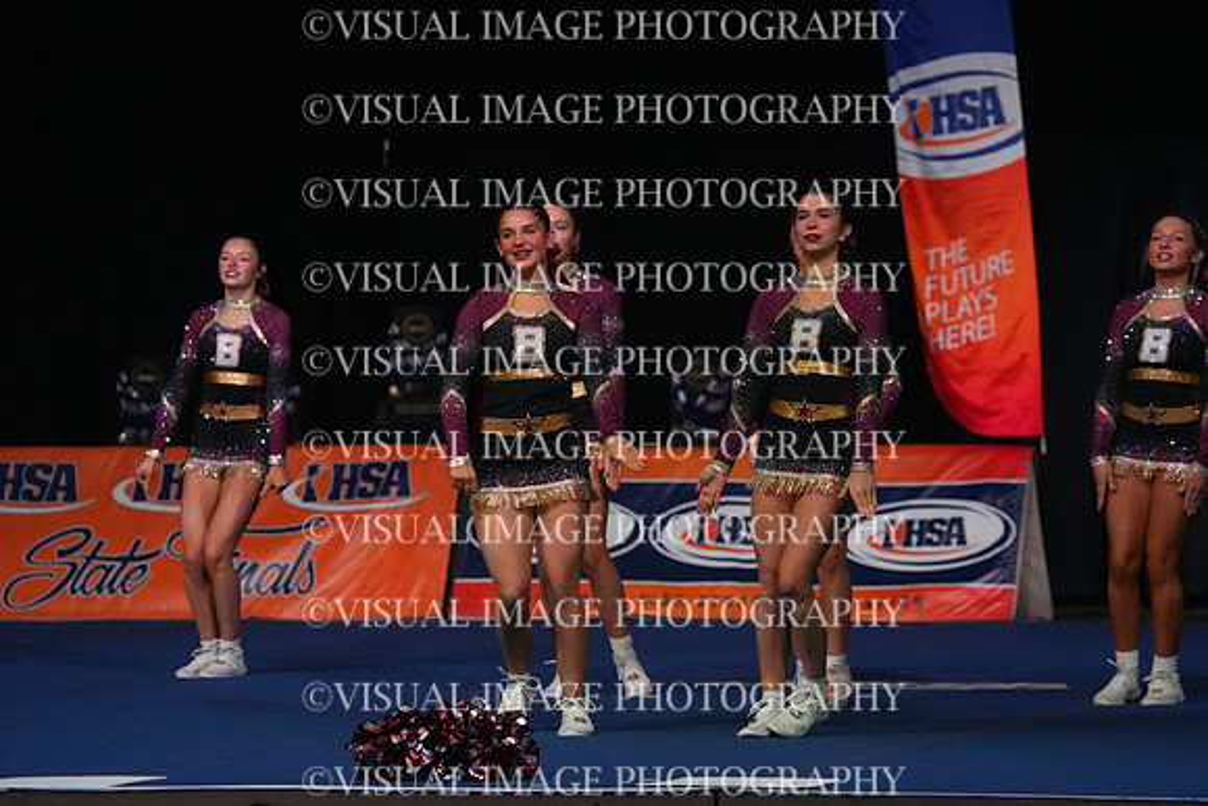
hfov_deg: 10.3
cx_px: 604
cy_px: 403
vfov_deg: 6.9
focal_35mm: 200
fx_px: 6712
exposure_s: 1/1250
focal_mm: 200
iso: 16000
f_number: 5.6
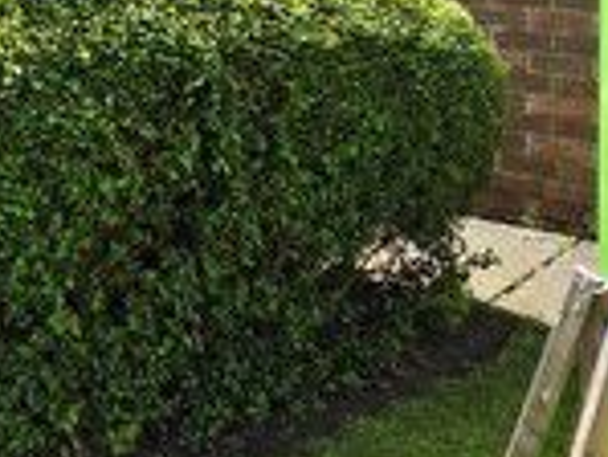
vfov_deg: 22.2
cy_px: -92
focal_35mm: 61
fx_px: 1072
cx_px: 69
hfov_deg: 30.4
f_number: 1.9
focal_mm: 2.2
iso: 40
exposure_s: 1/2175
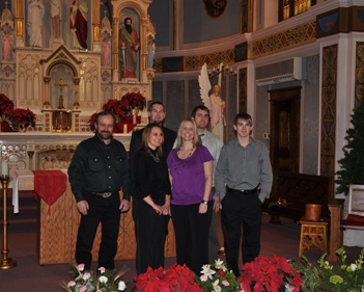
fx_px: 593
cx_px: 180
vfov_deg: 27.6
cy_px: 147
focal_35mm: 55
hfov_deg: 34.1
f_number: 4.2
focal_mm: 32
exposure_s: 1/60
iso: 200
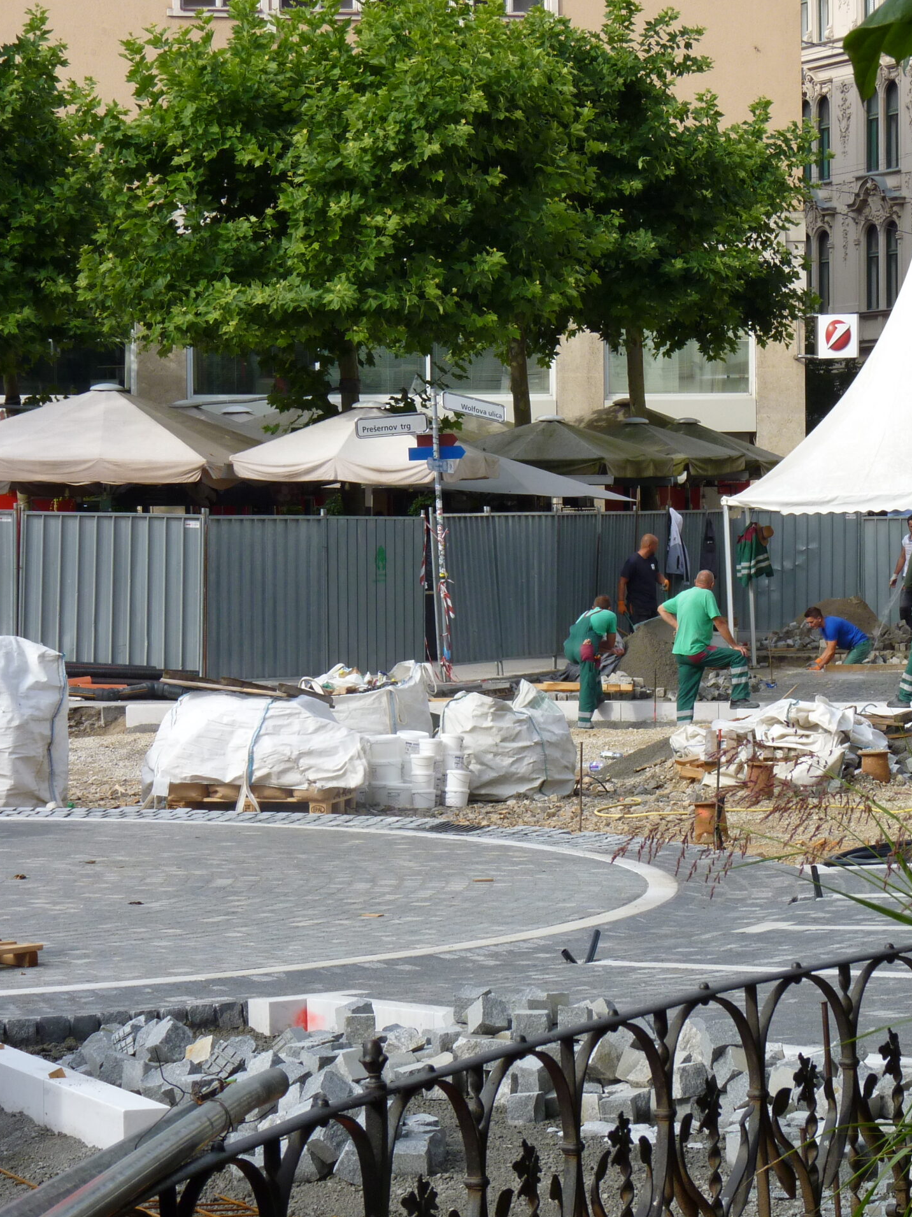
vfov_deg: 16.2
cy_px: 611
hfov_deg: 12.1
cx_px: 695
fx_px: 4287
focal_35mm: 122
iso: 125
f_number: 5
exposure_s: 1/320
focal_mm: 16.1
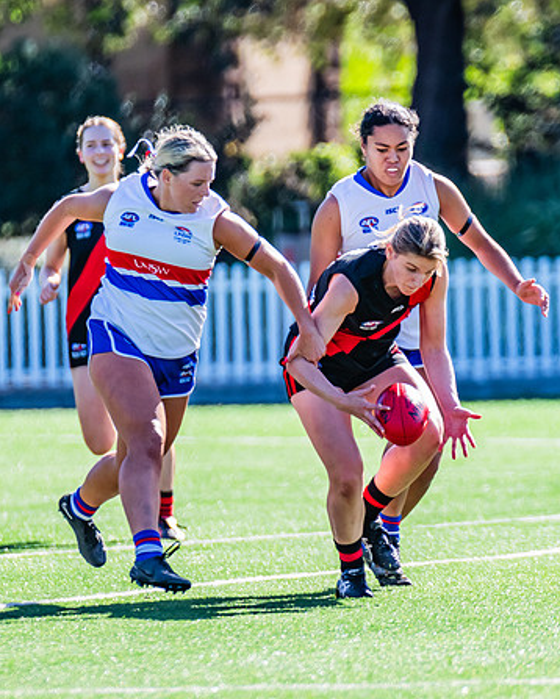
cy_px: 362
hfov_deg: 2.1
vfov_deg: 2.6
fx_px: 15279
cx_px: 482
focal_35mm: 738
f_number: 5.6
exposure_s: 1/1250
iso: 1000
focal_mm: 440
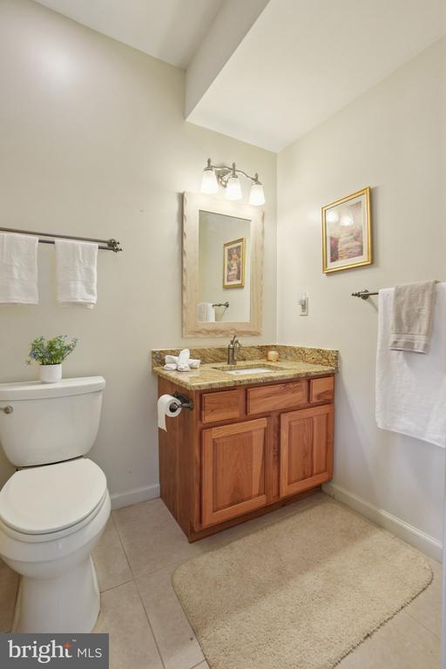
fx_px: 279
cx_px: 223
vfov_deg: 100.4
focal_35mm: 15
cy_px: 334
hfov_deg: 77.3
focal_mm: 10
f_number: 7.1
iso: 100
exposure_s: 1/6
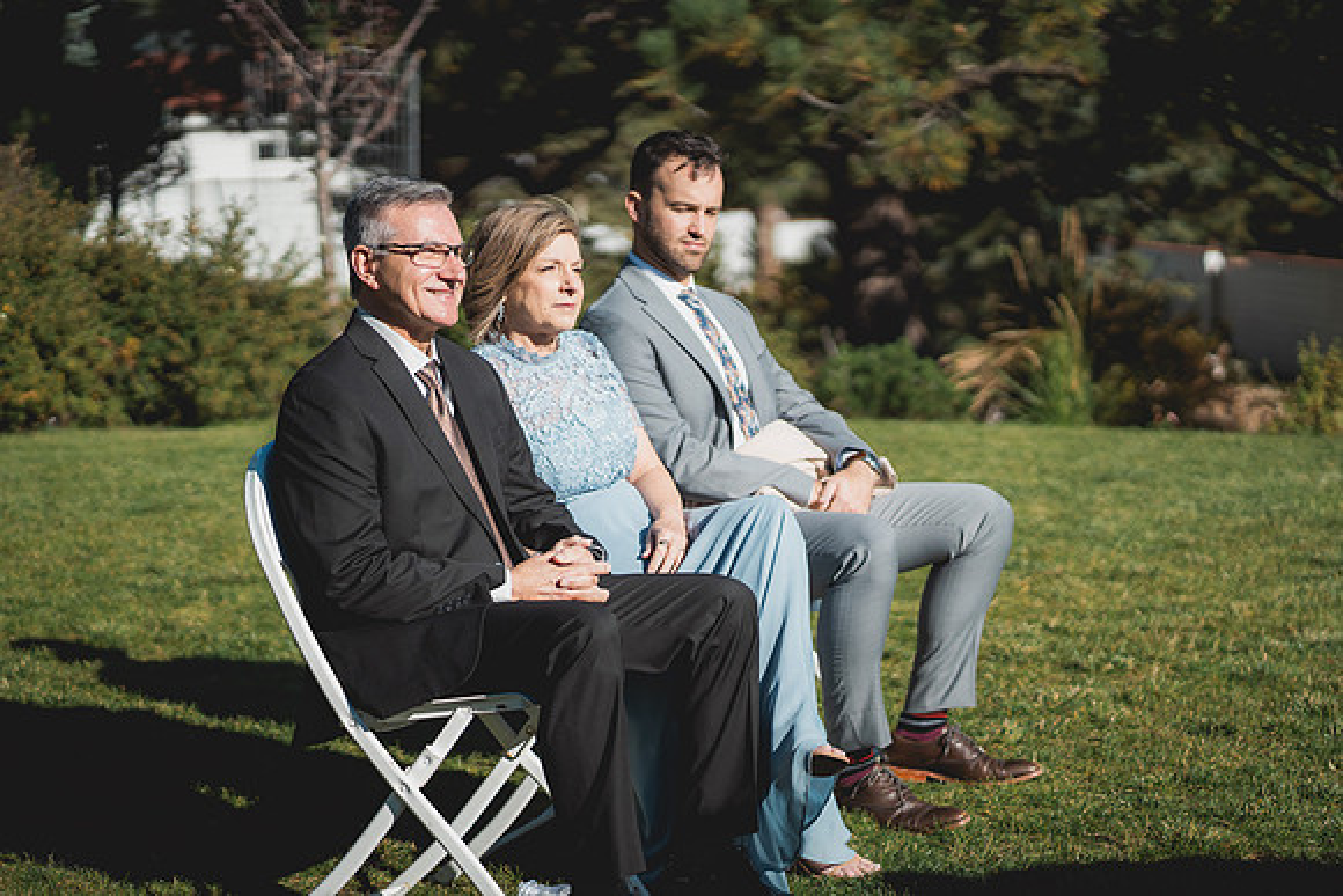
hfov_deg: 23.4
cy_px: 448
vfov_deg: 15.7
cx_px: 672
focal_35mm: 87
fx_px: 3247
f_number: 1.8
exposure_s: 1/8000
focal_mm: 85
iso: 200
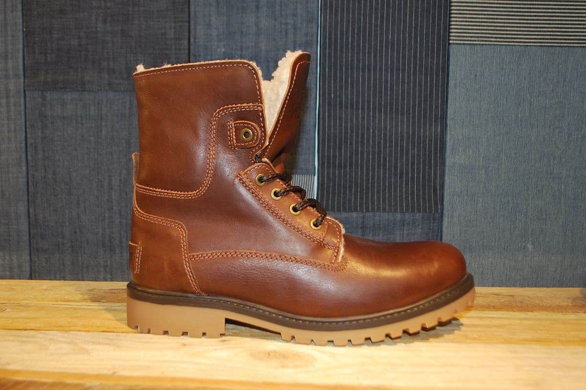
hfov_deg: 53.1
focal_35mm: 36
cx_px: 293
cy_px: 195
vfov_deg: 36.9
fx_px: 586
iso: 200
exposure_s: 1/60
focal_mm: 24
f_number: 4.2
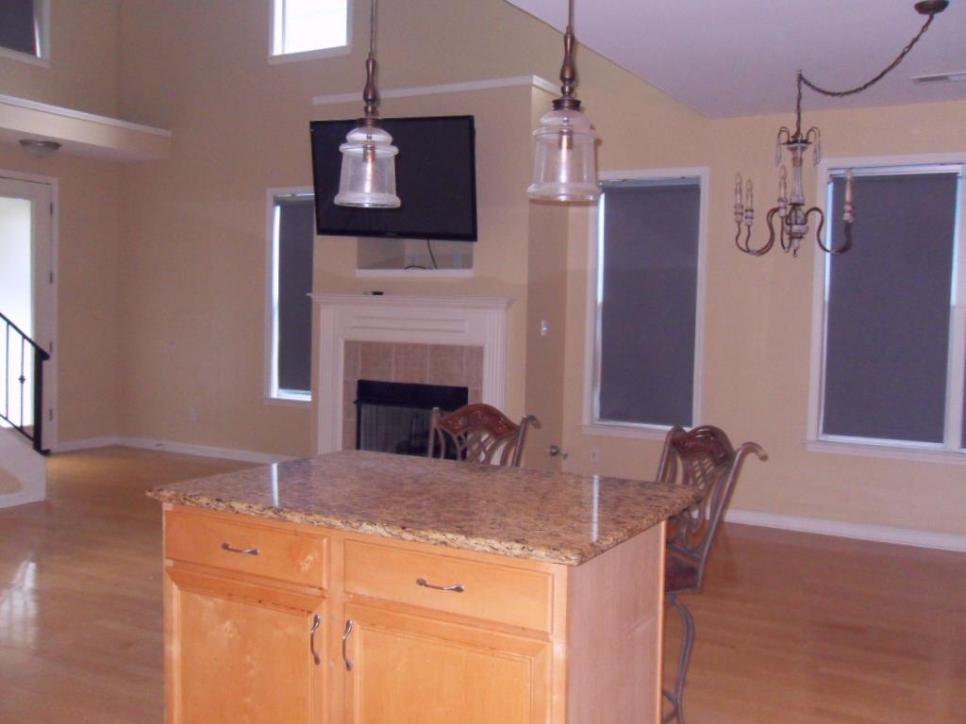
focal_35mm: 35
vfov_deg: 40.7
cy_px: 362
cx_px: 483
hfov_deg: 52.6
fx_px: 977
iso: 480
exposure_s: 1/45
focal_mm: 6.3
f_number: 3.5
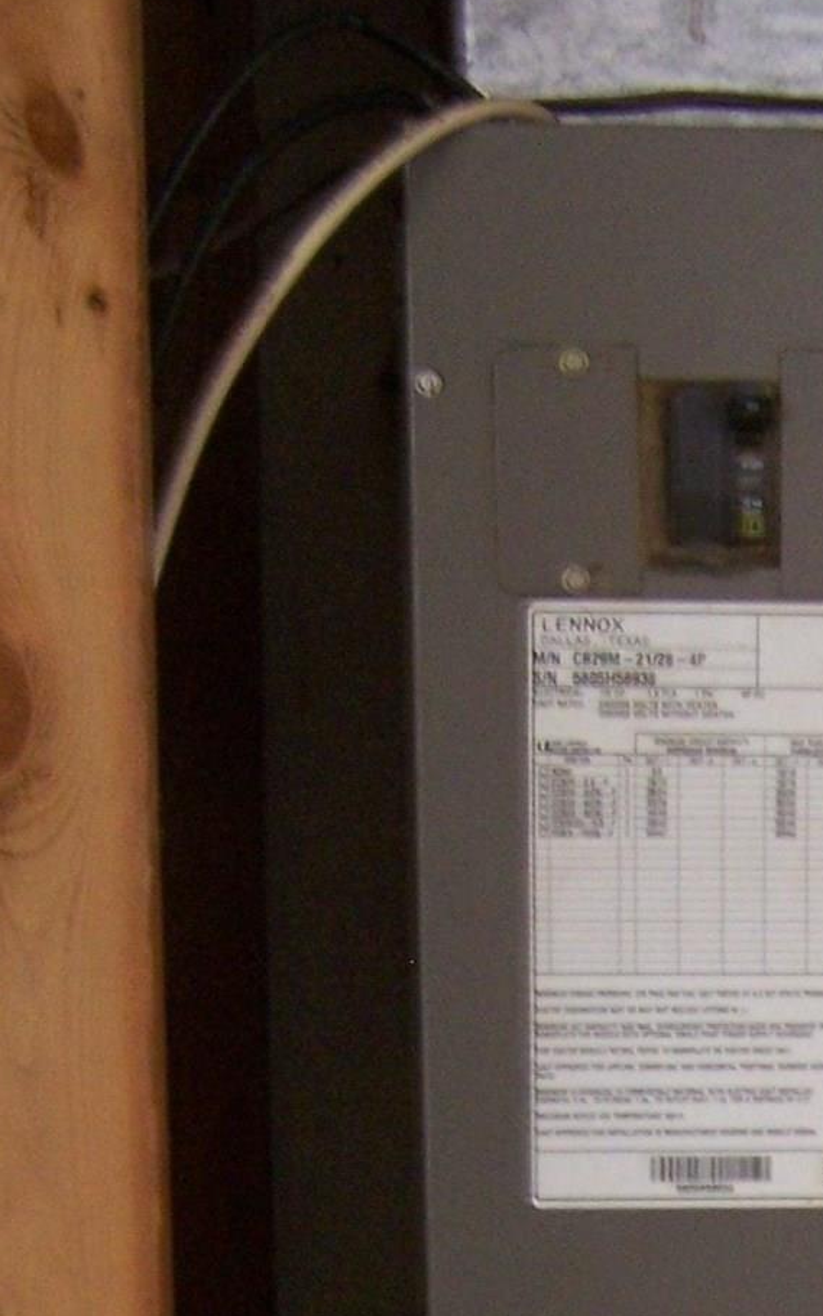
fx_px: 3659
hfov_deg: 12.5
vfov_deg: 19.2
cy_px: 1601
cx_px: 1007
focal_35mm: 102
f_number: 2.8
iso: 140
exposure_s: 1/8
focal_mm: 6.3
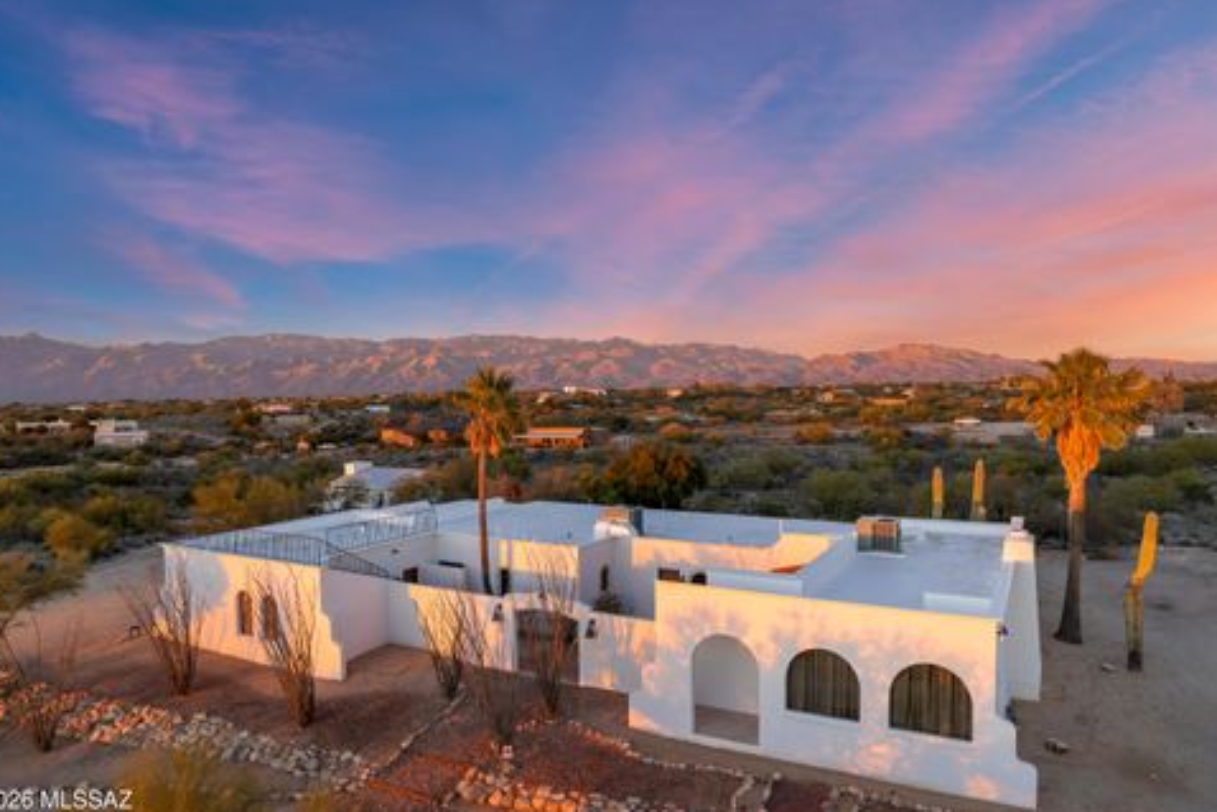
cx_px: 598
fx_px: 778
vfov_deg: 55.1
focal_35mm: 23
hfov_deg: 76.1
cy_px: 414
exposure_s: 1/200
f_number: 2.8
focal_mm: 8.38
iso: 120
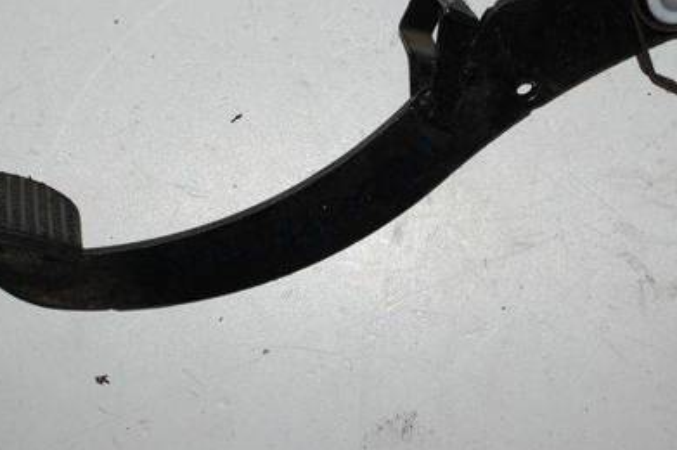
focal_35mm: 108
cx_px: 348
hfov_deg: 18.9
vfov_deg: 12.6
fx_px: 2029
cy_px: 117
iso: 400
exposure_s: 1/60
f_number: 5.3
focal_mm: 44
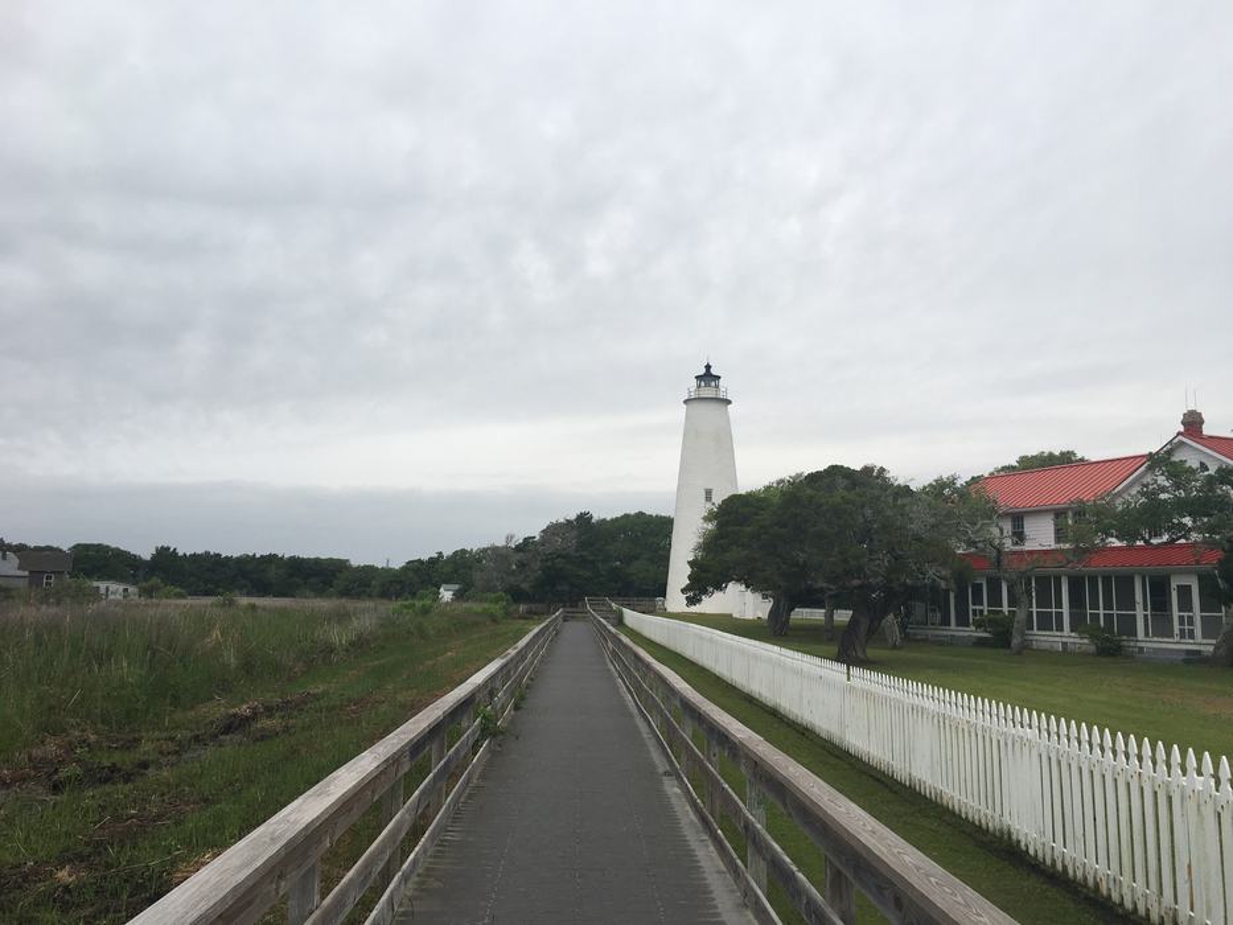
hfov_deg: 61.7
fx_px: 1033
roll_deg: -2.3
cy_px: 462
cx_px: 616
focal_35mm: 29
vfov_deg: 48.2
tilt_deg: +8.4
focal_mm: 4.15
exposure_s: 1/228
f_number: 2.2
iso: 25
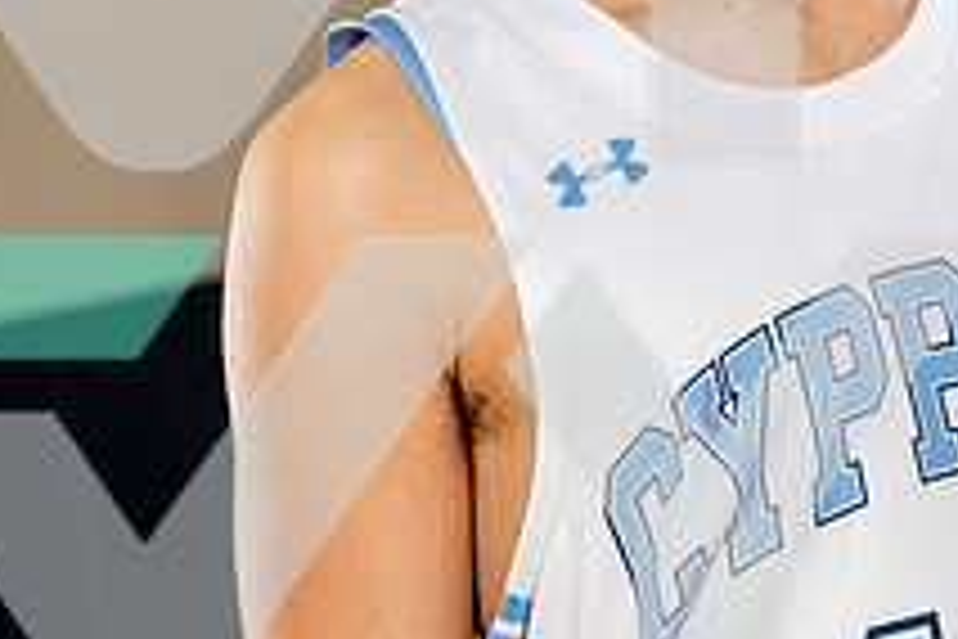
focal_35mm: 169
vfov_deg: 8.1
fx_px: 4497
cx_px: 913
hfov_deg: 12.0
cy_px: -70
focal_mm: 62
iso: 400
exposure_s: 1/250
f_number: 5.6
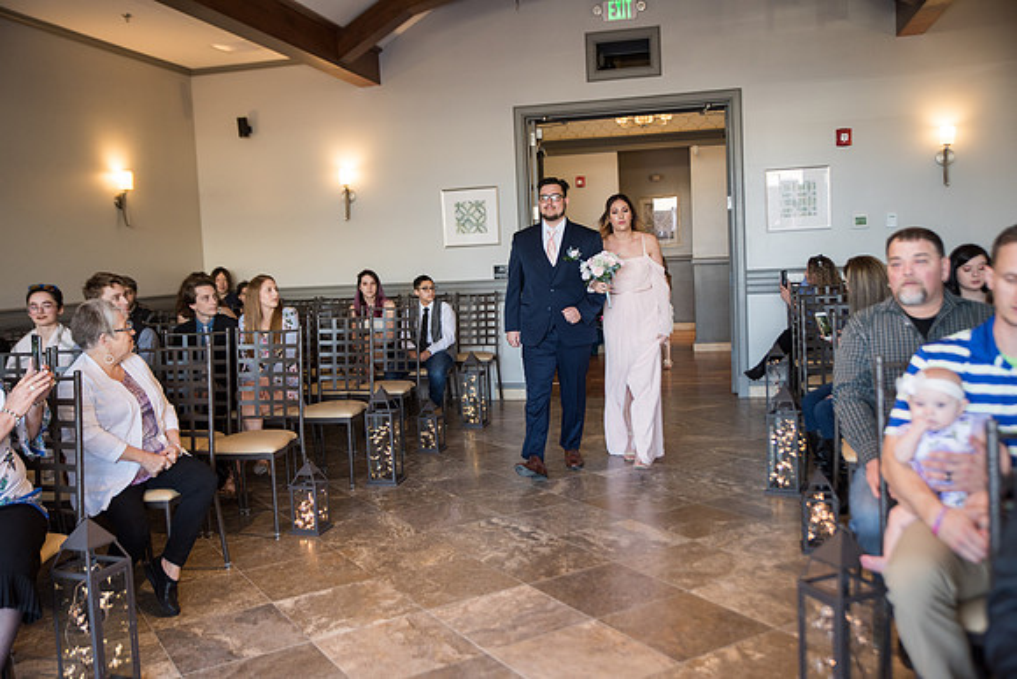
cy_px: 340
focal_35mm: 32
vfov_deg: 41.1
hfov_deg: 58.7
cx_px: 508
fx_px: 904
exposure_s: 1/200
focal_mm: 32
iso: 500
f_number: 2.8
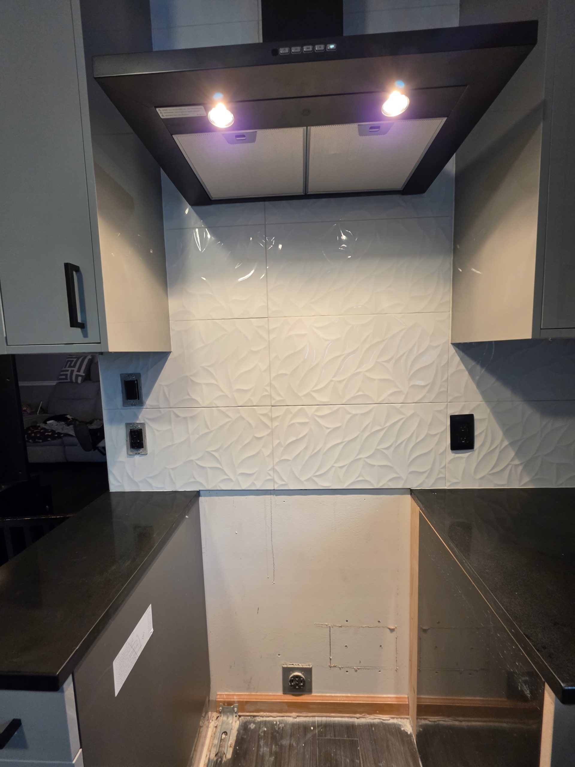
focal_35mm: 13
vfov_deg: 106.2
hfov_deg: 89.9
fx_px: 288
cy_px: 384
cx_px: 288
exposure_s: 1/60
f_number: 1.9
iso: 160
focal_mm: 2.2
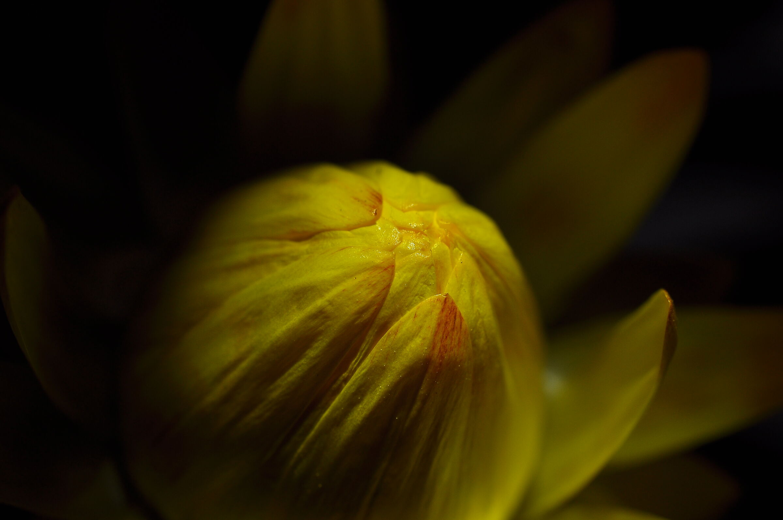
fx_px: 1303
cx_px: 392
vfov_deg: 22.6
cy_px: 260
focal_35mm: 60
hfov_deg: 33.4
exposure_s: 1.3
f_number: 14
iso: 200
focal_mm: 40
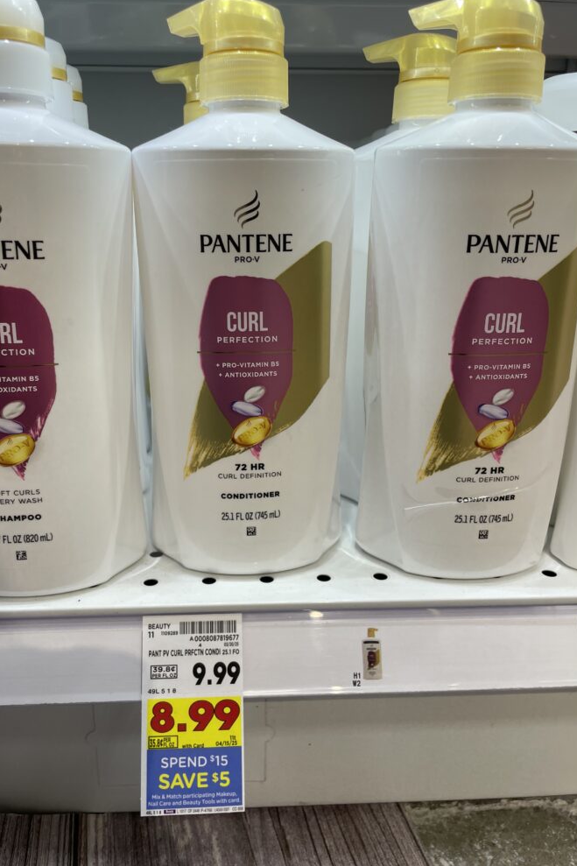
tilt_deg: -16.4
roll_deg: -0.2
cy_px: 419
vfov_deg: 65.5
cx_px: 265
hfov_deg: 46.3
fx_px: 673
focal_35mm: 28
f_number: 1.6
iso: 40
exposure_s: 1/120
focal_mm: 4.2
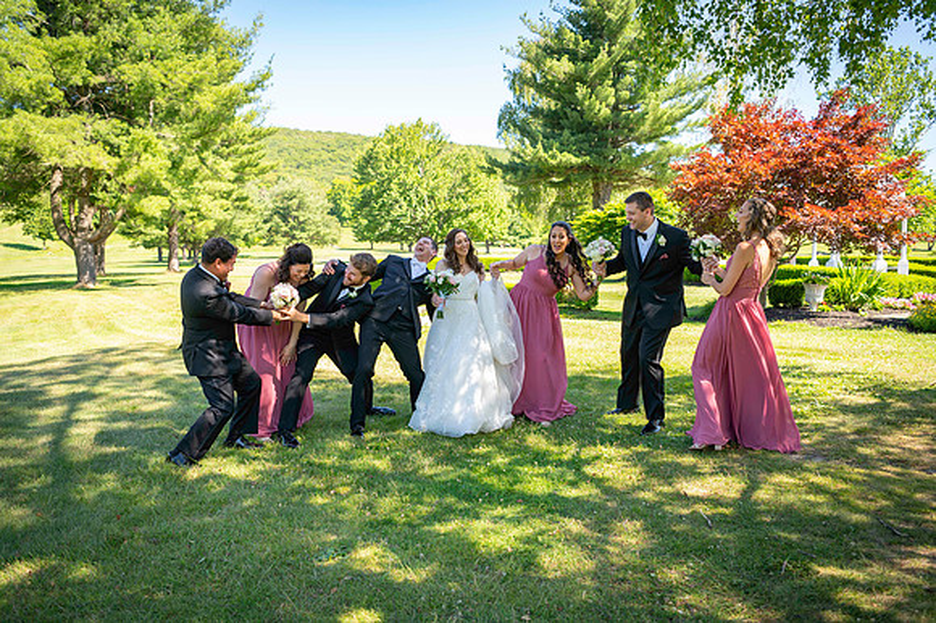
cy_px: 312
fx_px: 728
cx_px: 468
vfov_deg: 46.4
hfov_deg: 65.5
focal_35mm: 28
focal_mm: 28
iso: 100
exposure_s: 1/250
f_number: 3.2
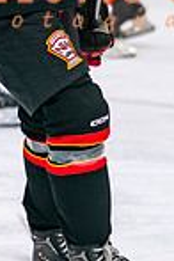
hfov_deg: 2.1
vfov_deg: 3.2
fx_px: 4676
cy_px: -20
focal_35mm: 645
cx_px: -21
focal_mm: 140
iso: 800
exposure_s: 1/640
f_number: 2.8
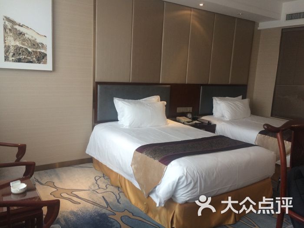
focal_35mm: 29
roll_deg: -3.1
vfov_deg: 48.2
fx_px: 255
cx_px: 152
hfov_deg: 61.7
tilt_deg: -8.9
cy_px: 114
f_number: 2.2
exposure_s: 1/33
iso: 100
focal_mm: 4.15
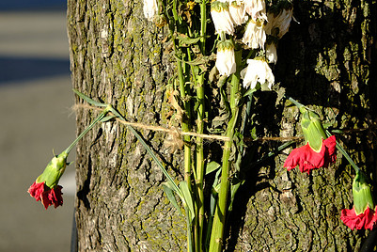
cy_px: 87
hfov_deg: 17.0
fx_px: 1258
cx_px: 212
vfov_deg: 11.4
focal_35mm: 120
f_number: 4.5
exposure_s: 1/680
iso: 200
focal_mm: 55
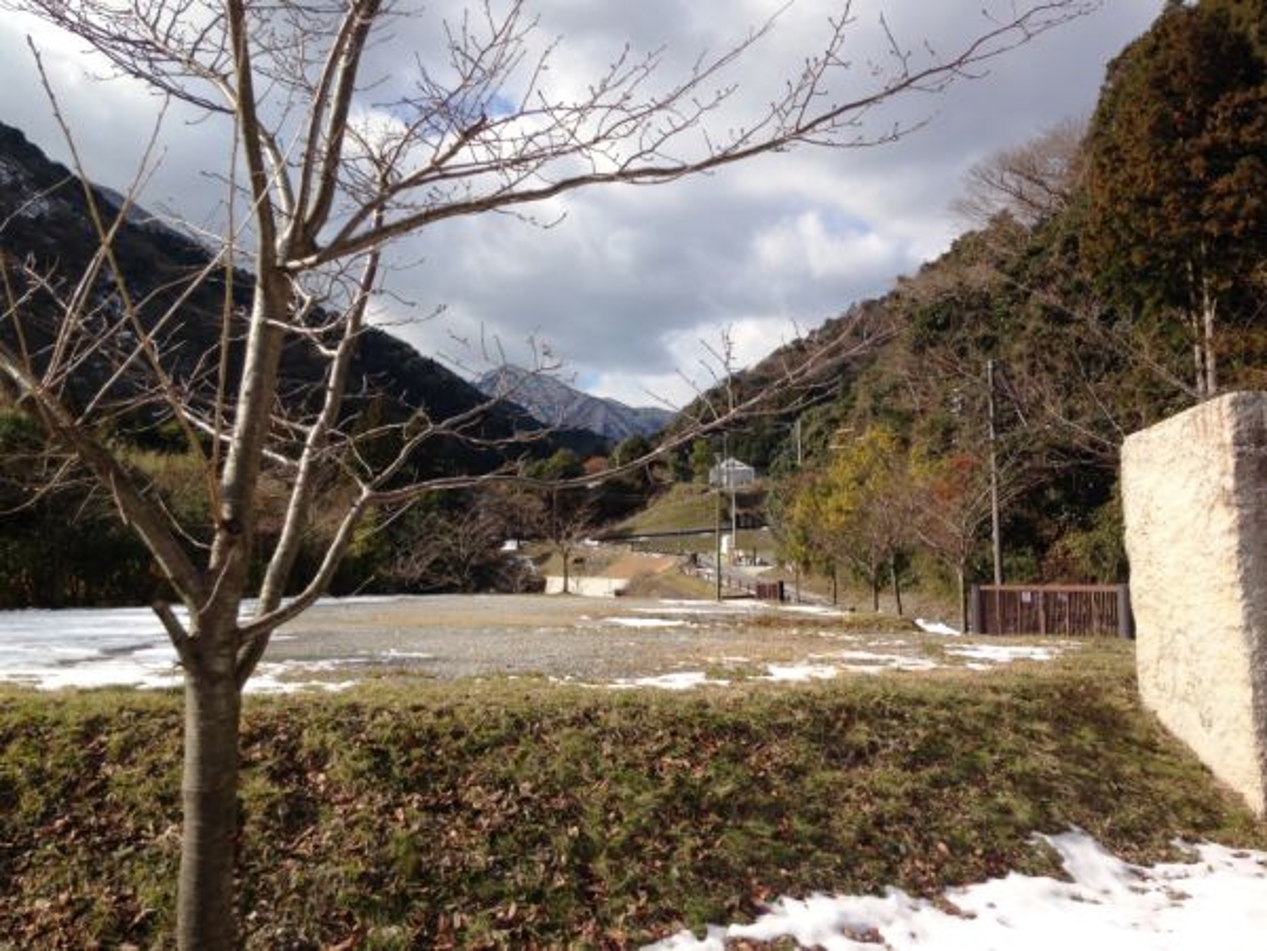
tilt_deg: +5.6
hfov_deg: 55.4
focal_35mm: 33
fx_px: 1208
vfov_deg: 42.9
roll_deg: +0.1
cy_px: 476
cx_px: 634
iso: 50
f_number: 2.4
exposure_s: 1/1323
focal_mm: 4.12
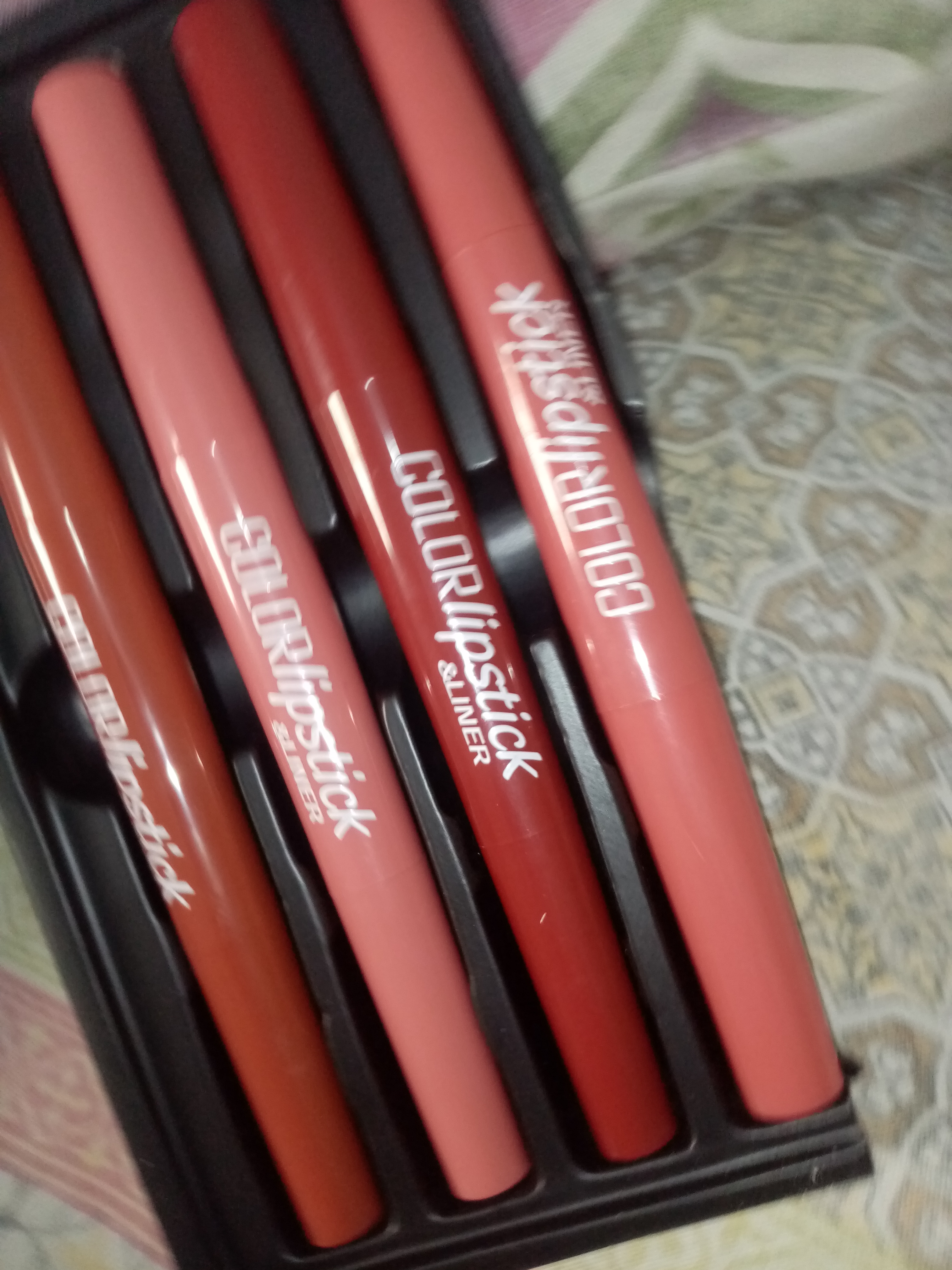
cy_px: 635
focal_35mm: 26
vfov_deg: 67.3
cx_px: 476
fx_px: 953
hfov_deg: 53.1
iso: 463
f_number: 1.8
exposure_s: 1/33.3
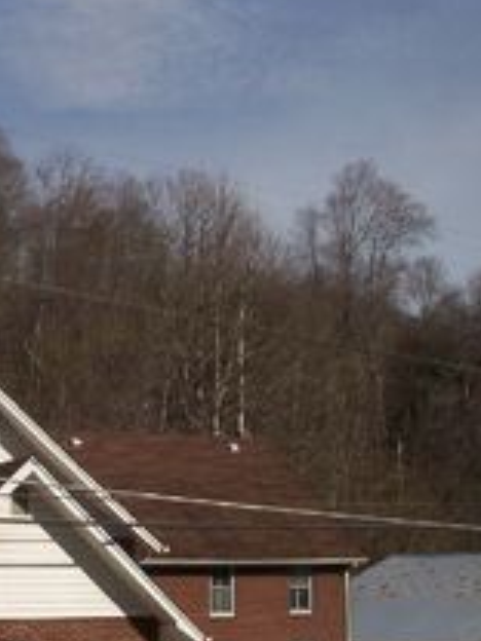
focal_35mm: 75
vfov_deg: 25.8
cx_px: 59
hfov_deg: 19.3
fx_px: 1390
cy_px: 428
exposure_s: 1/598
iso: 100
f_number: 8
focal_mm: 6
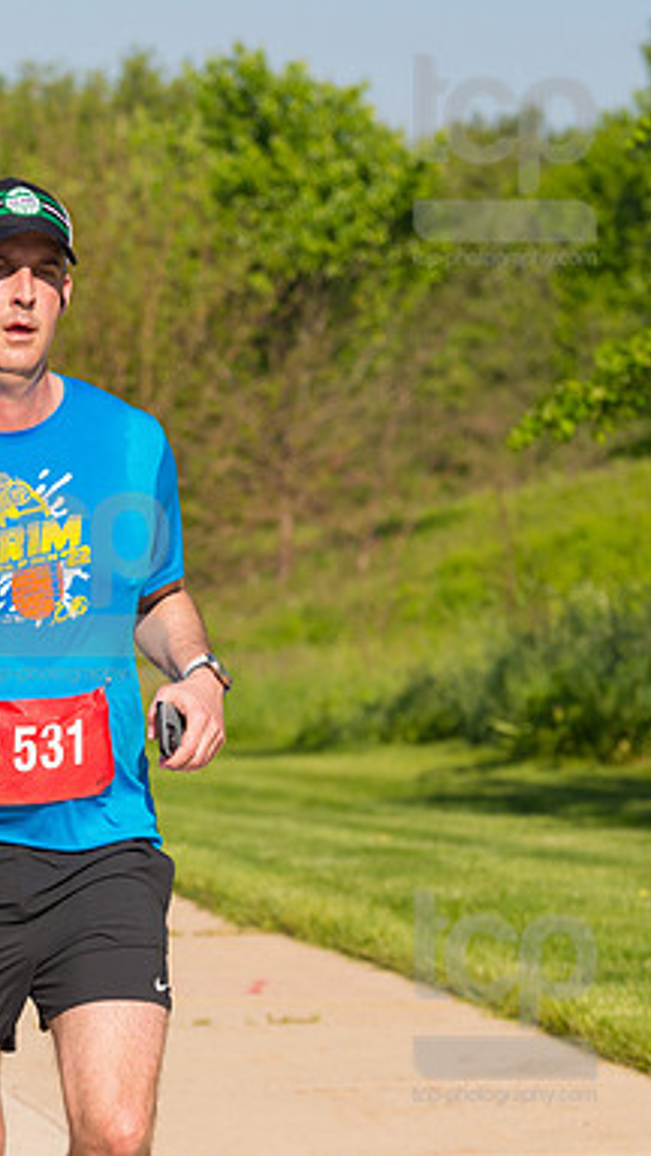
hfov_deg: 5.9
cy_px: 576
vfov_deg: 10.5
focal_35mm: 206
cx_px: 78
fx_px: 6322
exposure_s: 1/2000
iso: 400
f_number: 5.6
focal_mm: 130
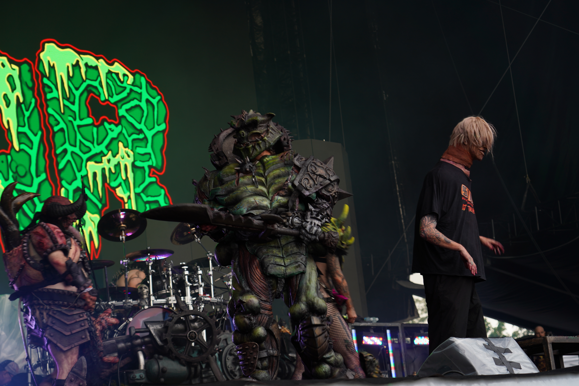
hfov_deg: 30.5
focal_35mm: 66
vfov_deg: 20.6
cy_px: 193
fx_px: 1061
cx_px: 290
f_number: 4
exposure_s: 1/80
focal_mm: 66
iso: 100
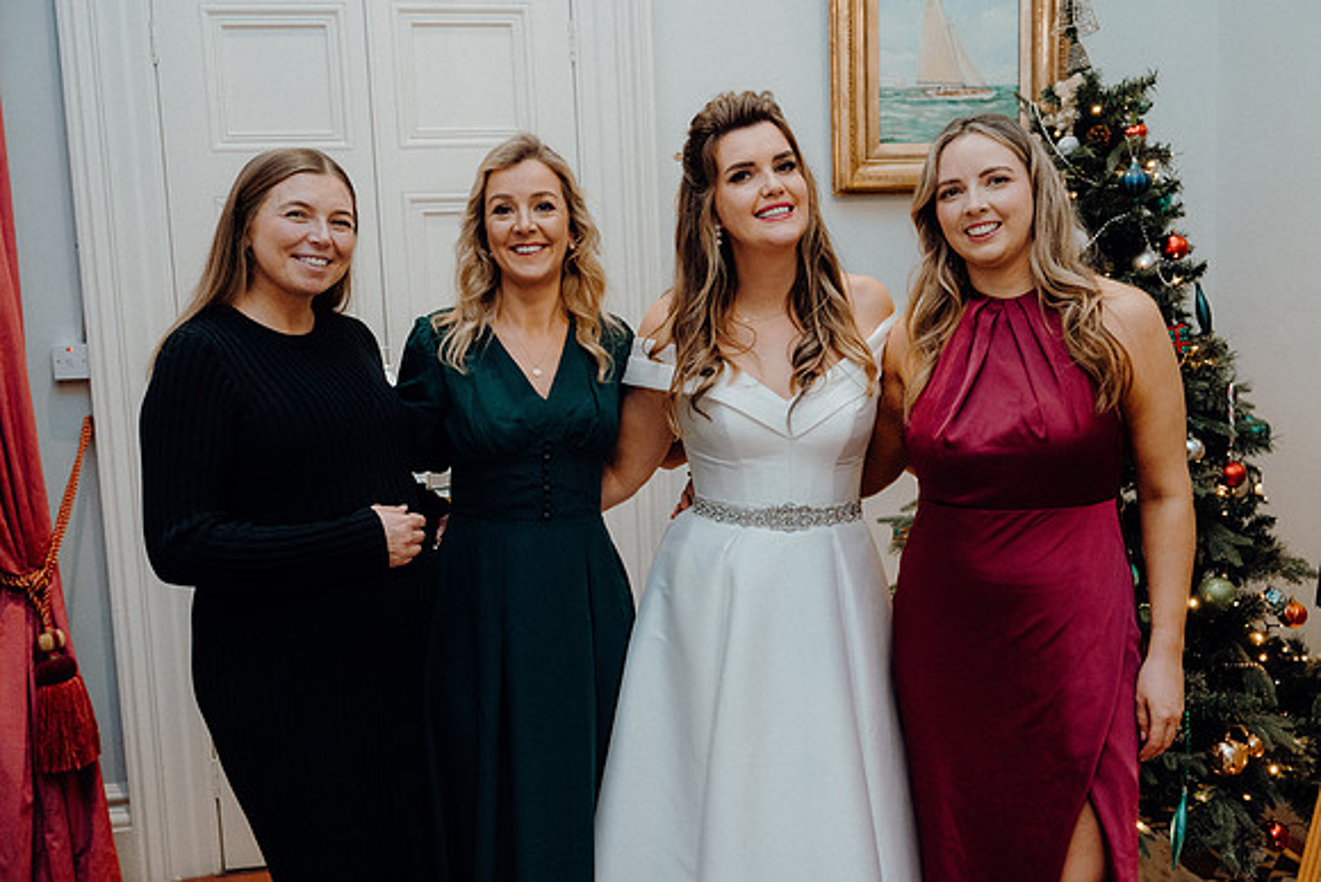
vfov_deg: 40.0
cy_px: 441
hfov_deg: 57.2
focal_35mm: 33
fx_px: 1211
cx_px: 660
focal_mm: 33
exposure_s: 1/160
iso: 2500
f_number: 3.5
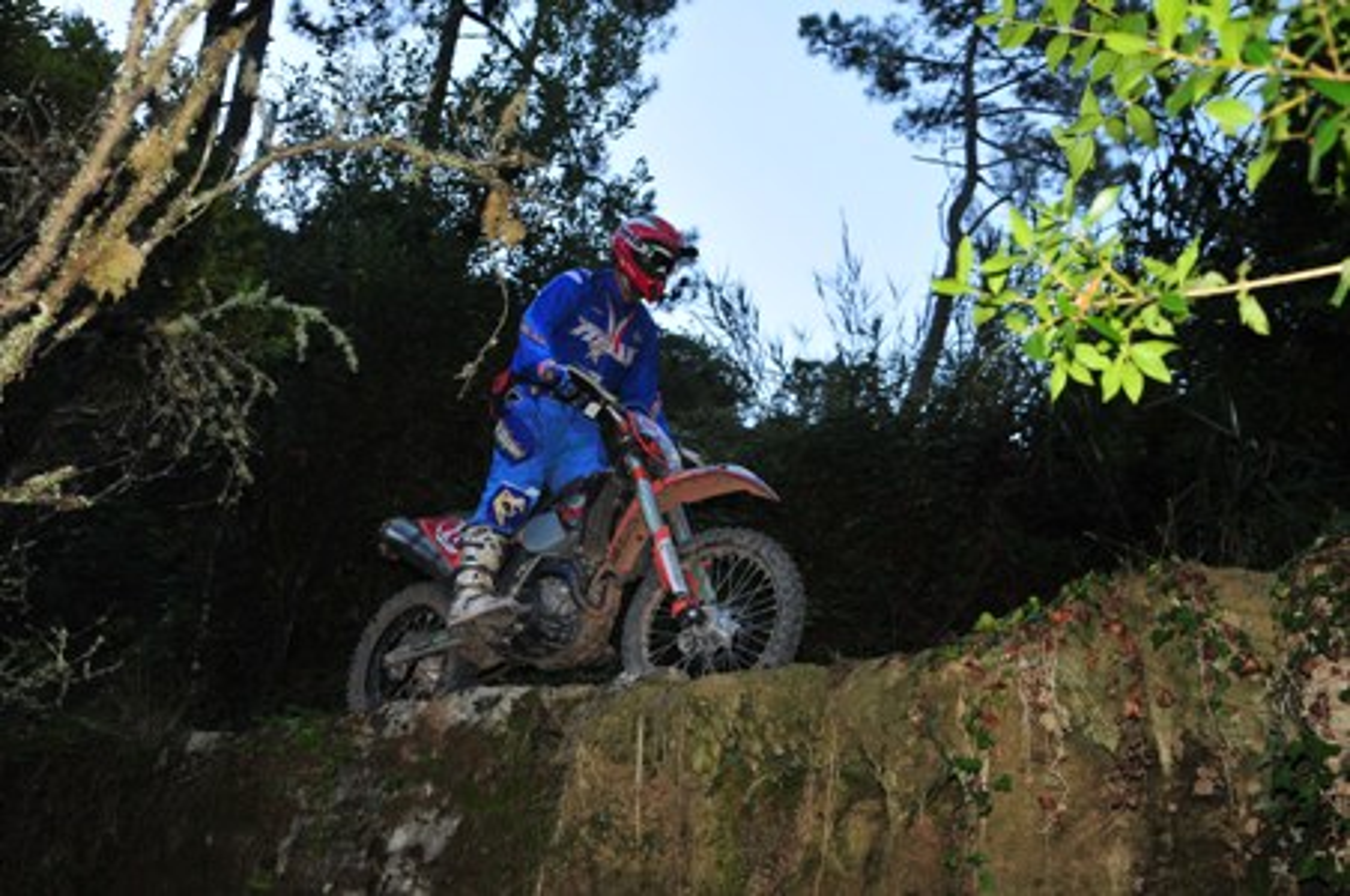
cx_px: 675
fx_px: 1797
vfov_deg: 28.0
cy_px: 448
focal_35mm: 48
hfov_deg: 41.2
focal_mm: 32
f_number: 6.3
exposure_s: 1/320
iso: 400
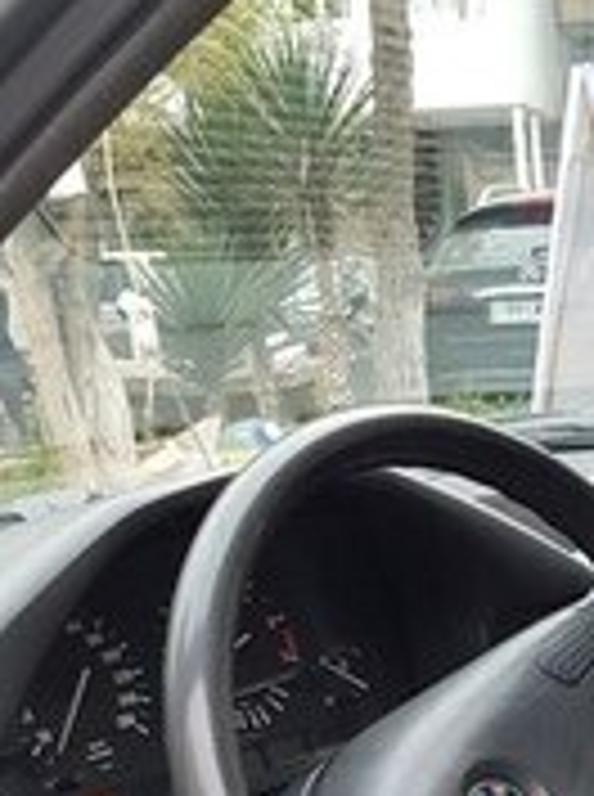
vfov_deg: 23.9
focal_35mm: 73
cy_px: 1003
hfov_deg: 18.8
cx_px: 756
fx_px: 1676
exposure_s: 1/50
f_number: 1.7
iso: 125
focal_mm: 4.2
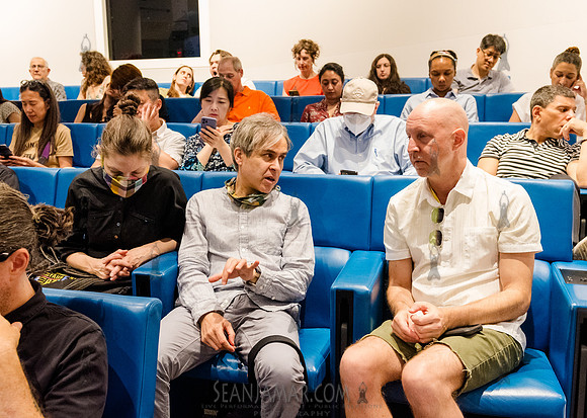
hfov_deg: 48.4
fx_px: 651
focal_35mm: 39
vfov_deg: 35.6
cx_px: 252
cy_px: 203
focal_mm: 31
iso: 5000
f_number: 4.5
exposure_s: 1/160
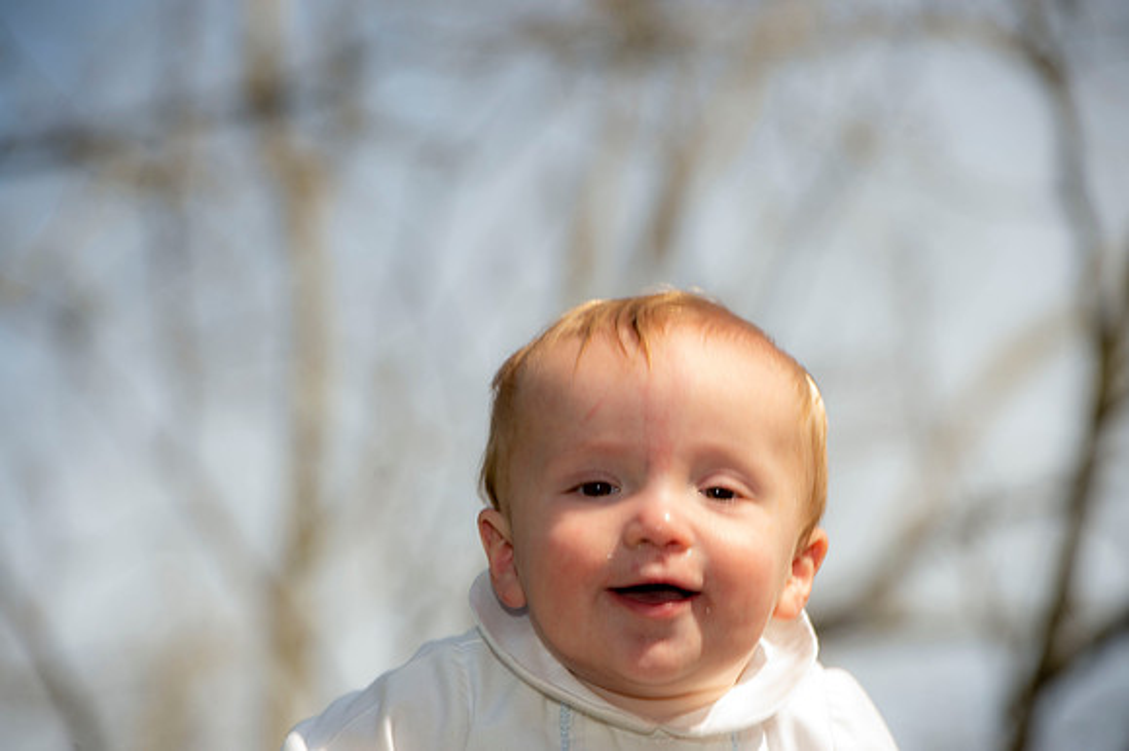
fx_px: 5955
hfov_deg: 10.8
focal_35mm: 190
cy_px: 376
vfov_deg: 7.2
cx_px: 564
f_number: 6.3
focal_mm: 190
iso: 50
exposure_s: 1/250
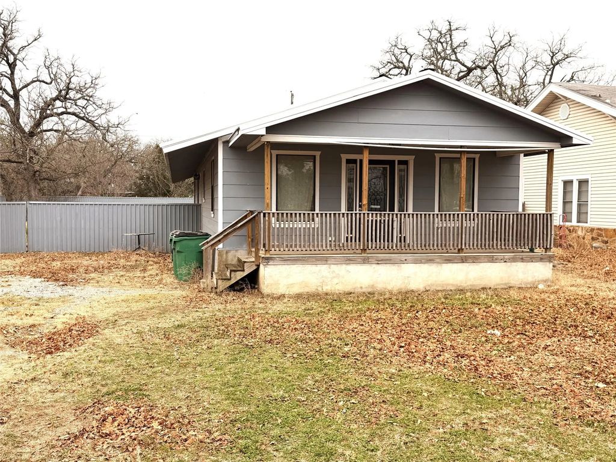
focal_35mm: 35
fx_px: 623
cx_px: 308
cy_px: 231
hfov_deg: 52.6
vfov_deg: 40.7
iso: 64
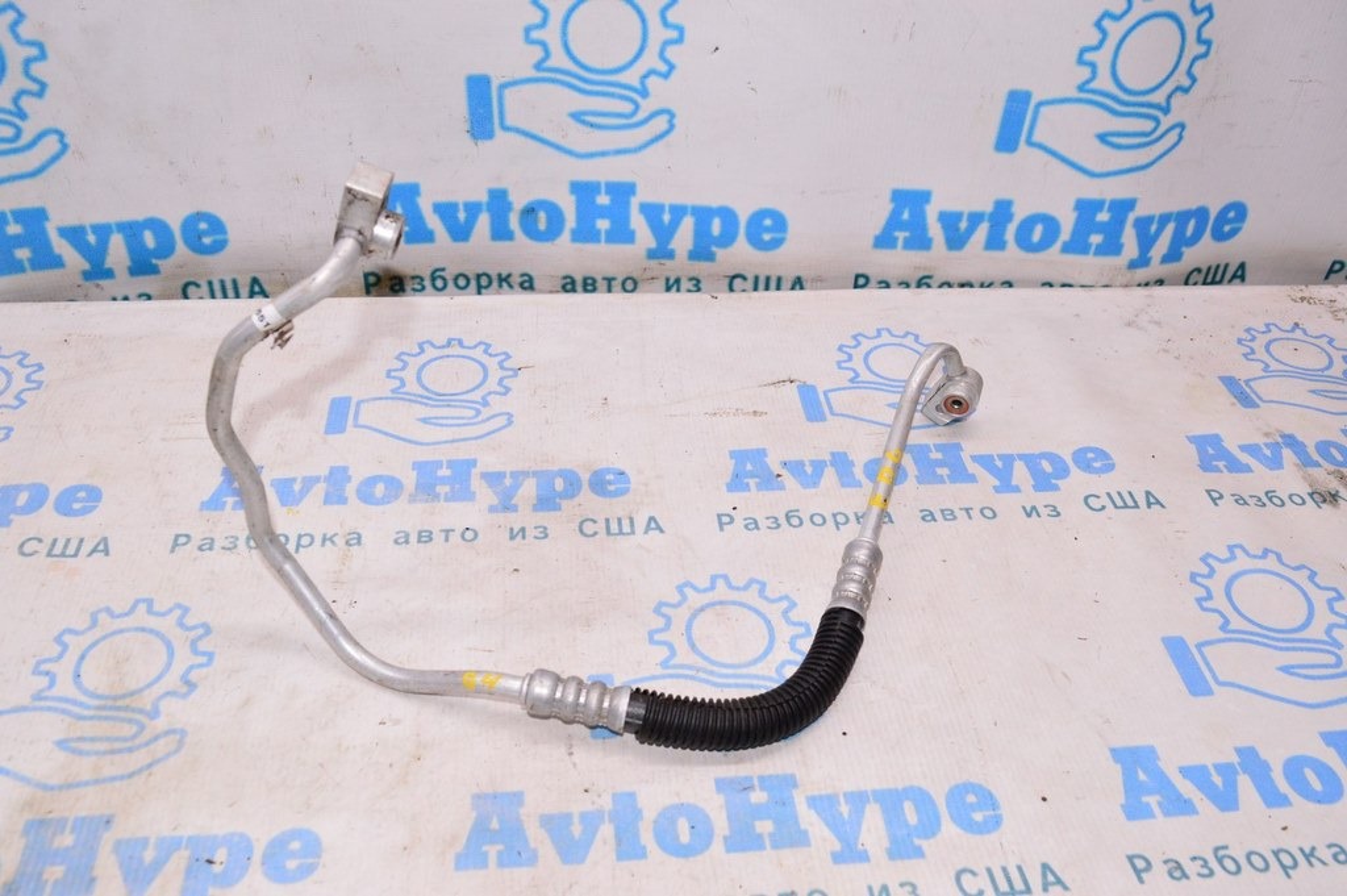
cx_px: 674
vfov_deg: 41.6
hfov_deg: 59.5
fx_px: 1178
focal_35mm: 32
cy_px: 448
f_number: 8
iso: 1600
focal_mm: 21
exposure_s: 1/125
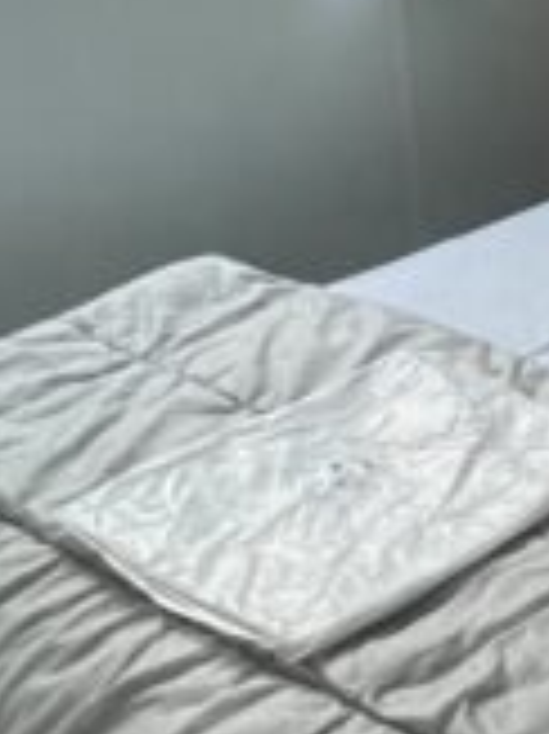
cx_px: 832
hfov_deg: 19.7
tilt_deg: -19.2
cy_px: 180
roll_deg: +1.5
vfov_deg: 29.8
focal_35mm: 64
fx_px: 1355
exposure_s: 1/60
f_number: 1.8
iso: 640
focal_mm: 1.57
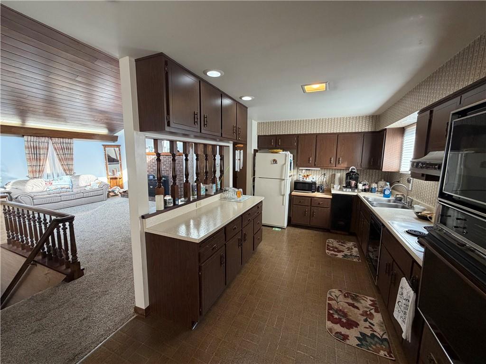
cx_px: 243
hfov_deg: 102.1
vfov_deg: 85.7
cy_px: 182
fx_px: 197
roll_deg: -0.3
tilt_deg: -7.7
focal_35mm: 14
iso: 320
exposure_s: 1/120
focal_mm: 2.22
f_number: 2.2
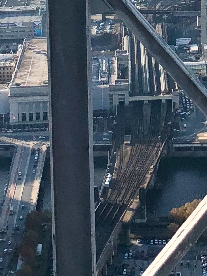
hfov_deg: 10.6
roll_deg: +1.4
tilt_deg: -10.6
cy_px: -96
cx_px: 221
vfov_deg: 13.6
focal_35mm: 139
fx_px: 1108
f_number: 1.8
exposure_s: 1/2183
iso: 20
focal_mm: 3.99
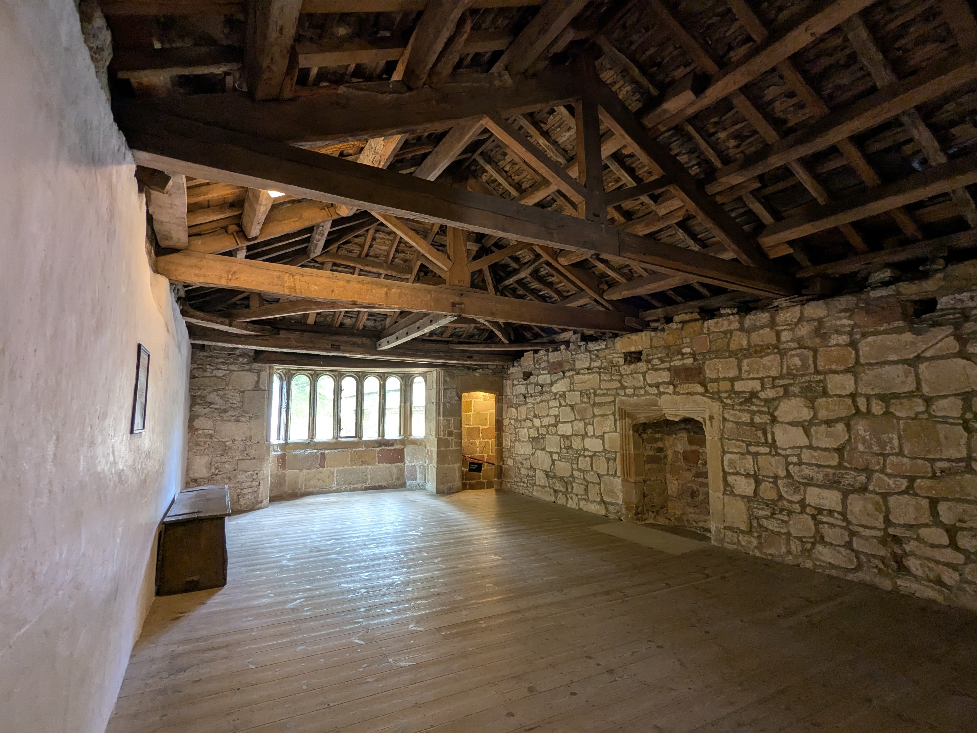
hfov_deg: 94.5
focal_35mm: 16
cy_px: 366
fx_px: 452
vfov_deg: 78.1
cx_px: 488
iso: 124
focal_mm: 2.35
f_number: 2.2
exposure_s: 1/25
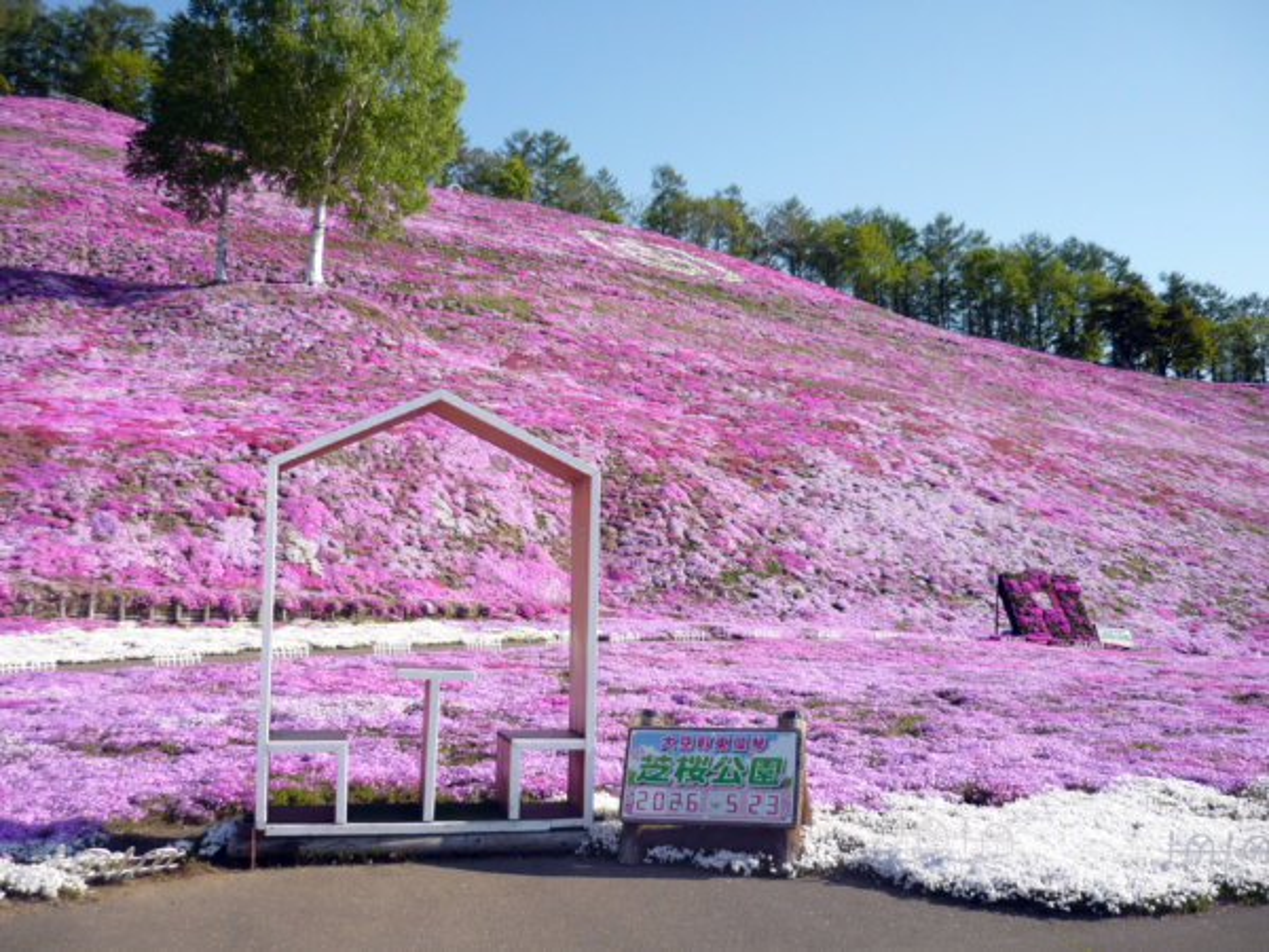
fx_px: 1210
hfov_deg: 55.4
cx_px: 634
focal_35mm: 33
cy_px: 476
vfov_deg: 42.9
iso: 100
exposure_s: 1/1000
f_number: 2.8
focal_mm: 5.5
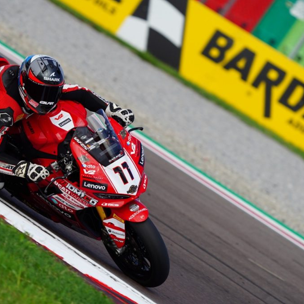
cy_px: 152
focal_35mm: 521
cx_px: 108
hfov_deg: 3.4
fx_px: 5177
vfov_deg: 3.4
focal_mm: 407
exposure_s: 1/1600
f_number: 6.3
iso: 500
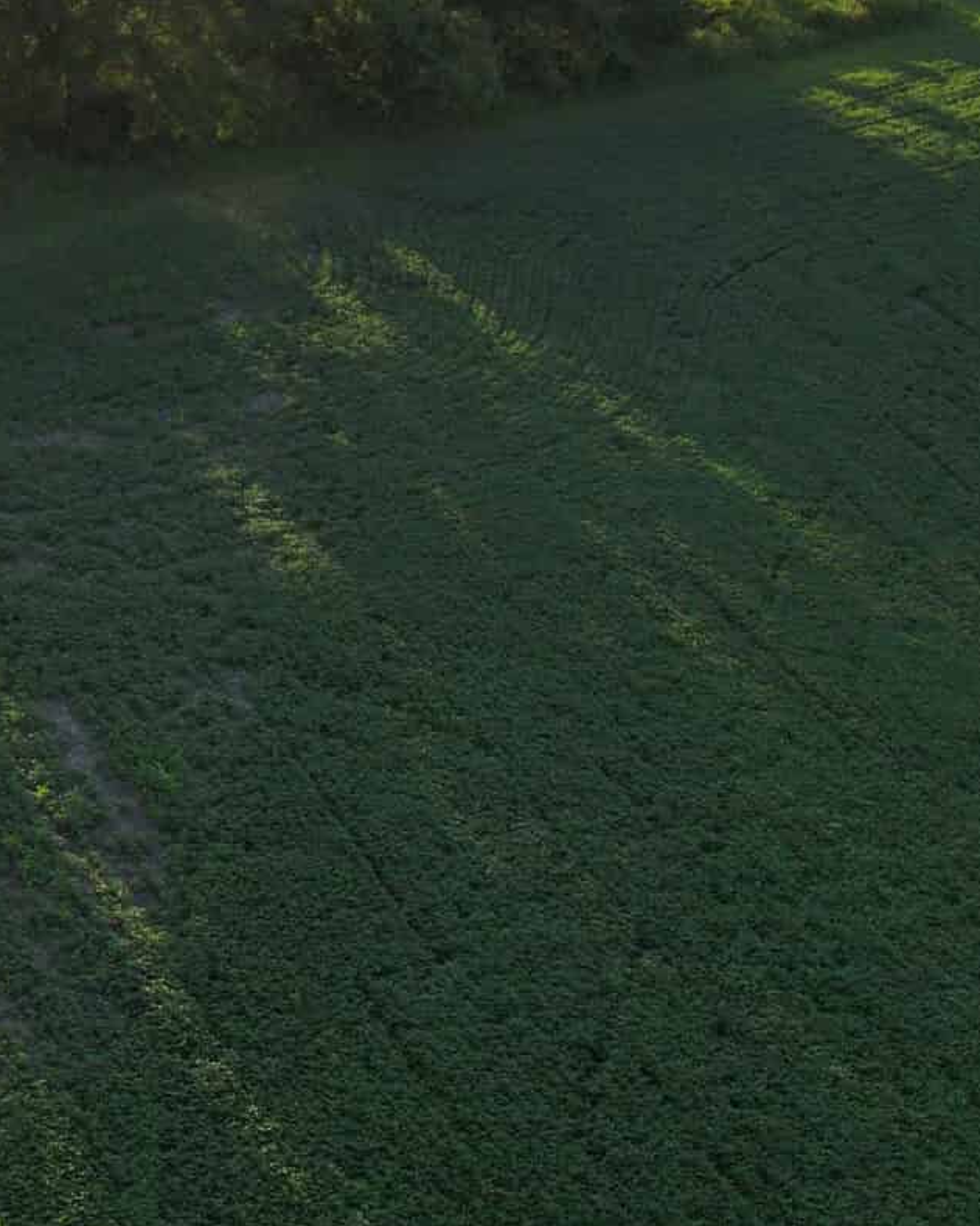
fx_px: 2430
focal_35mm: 67
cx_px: -662
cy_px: 206
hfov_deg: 18.8
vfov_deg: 27.6
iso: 100
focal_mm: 8.4
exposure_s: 1/800
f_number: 2.8
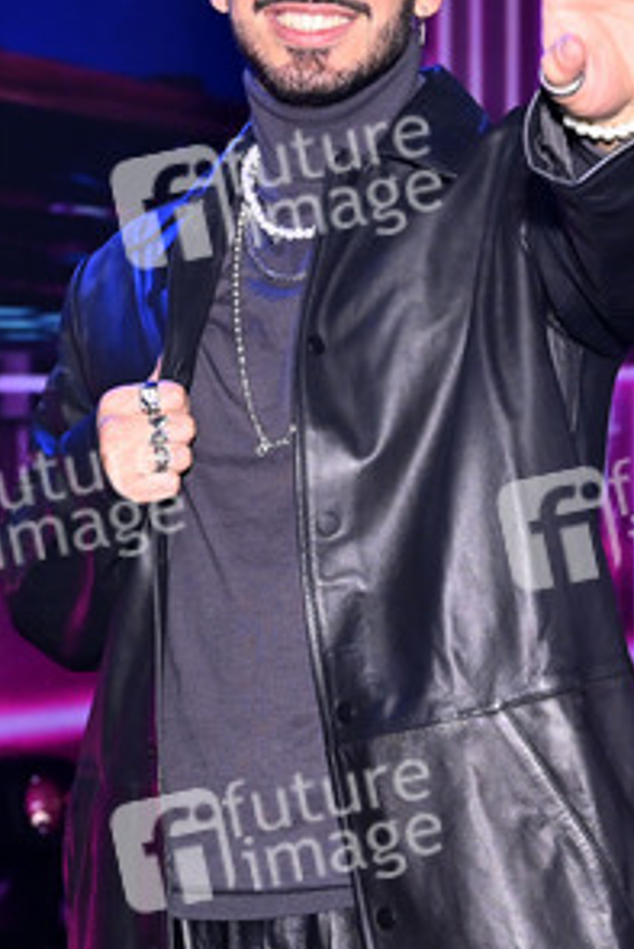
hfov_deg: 23.8
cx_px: 372
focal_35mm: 57
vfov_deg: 34.8
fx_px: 1504
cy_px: 354
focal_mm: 42
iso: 640
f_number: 4.5
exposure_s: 1/200
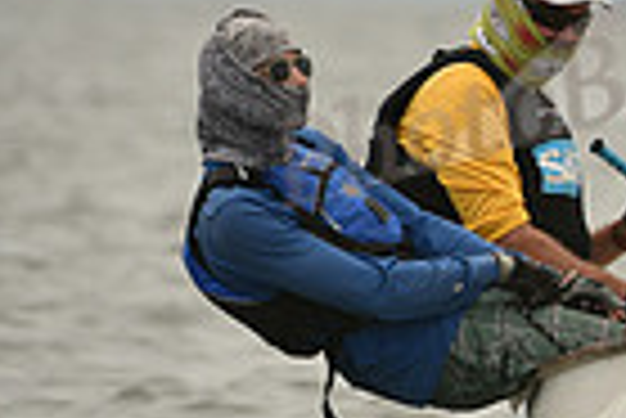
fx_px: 29122
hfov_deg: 1.2
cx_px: 1144
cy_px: 263
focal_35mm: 1673
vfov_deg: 0.8
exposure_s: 1/1250
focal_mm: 400
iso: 320
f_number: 6.3
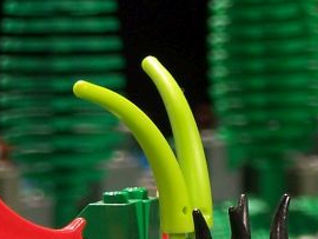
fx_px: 4846
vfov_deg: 2.8
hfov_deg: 3.8
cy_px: 432
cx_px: 213
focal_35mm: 527
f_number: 3.2
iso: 80
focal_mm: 23.1
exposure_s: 1/2
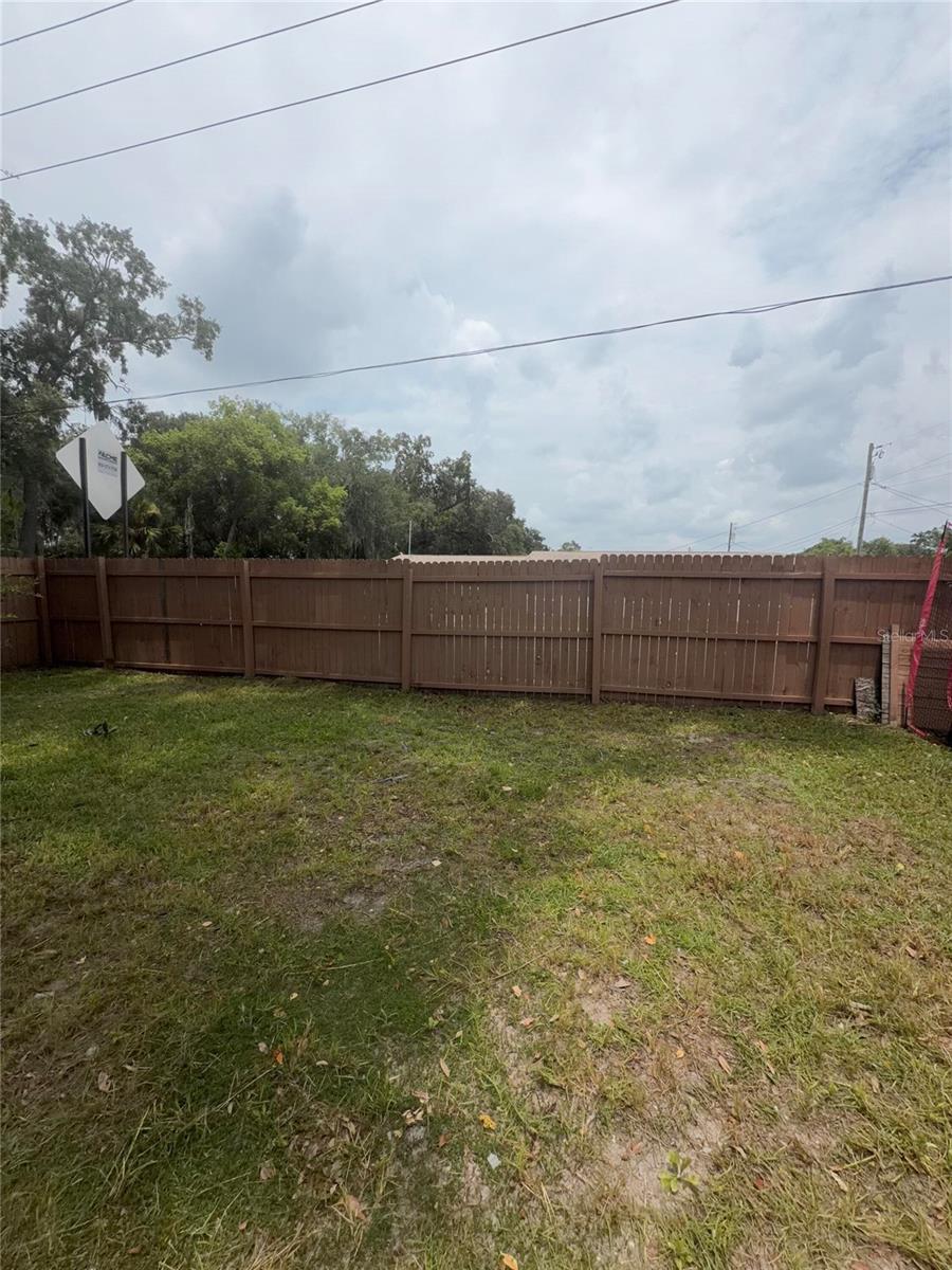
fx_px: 513
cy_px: 635
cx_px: 476
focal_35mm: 14
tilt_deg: -5.1
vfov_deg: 102.1
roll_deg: -1.7
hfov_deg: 85.7
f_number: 2.2
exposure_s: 1/1368
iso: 20
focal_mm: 2.22
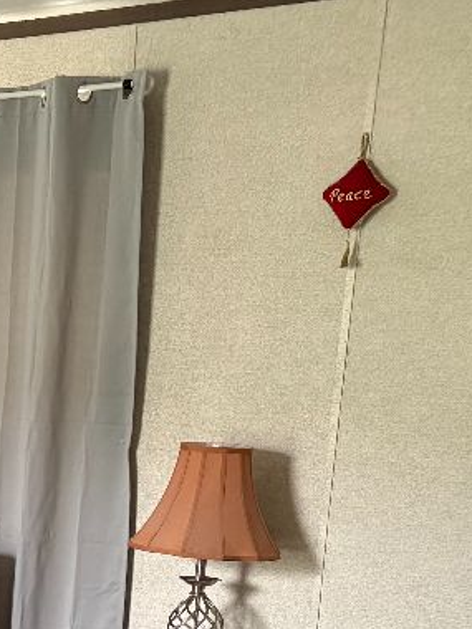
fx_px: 1491
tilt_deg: -11.9
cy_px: 637
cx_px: -301
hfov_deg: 16.0
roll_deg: -0.9
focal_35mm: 82
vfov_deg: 22.8
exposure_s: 1/60
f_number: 1.6
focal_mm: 5.96
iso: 250
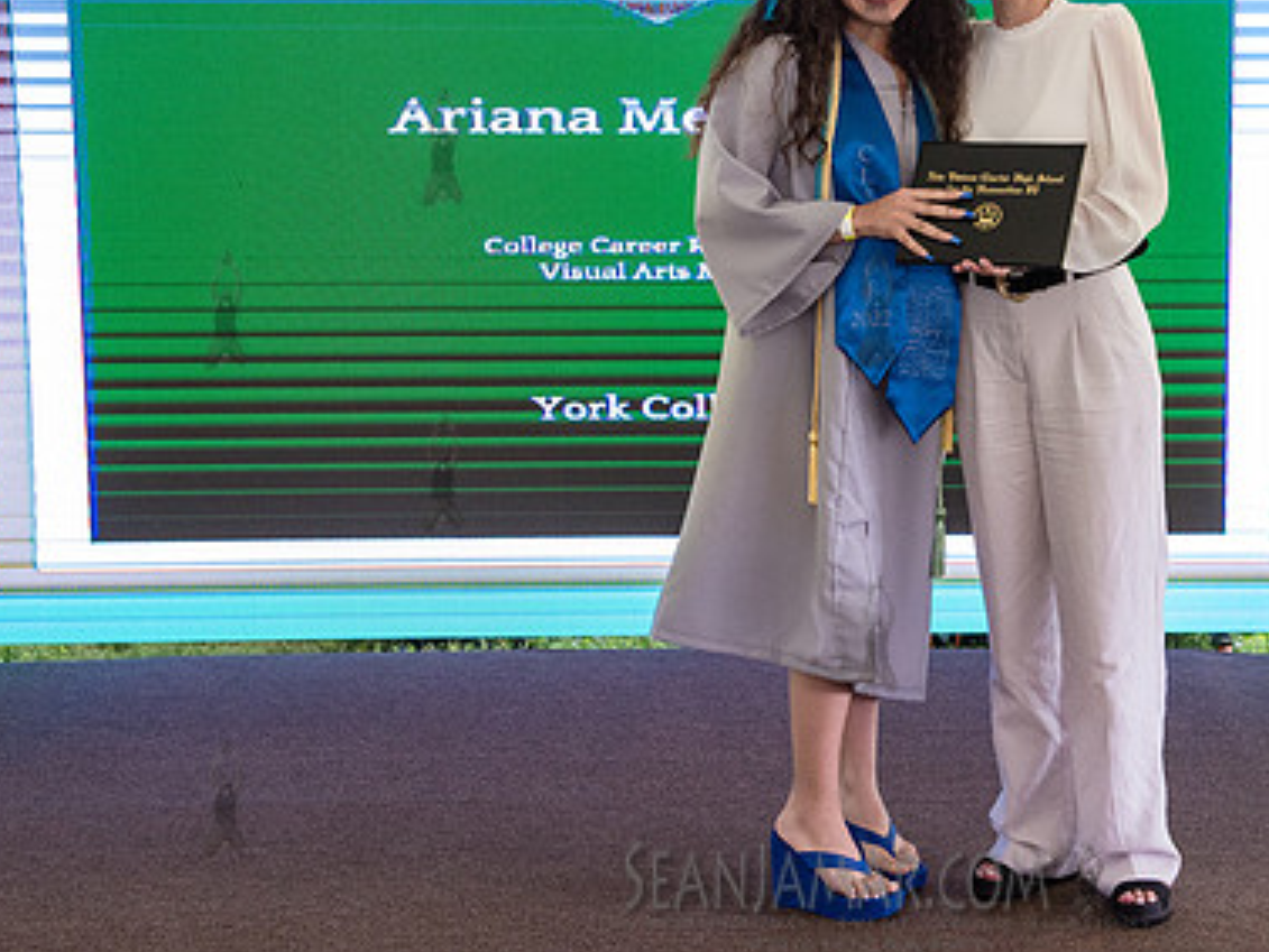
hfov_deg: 28.7
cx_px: 875
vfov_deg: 21.8
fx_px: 2457
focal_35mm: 67
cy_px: 308
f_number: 4
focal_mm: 44
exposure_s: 1/800
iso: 2500
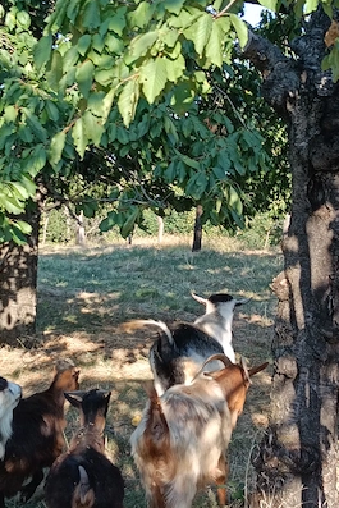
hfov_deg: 20.3
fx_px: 945
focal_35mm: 67
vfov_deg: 30.1
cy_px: 255
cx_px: 187
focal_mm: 3.98
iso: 50
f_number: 1.8
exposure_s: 1/117
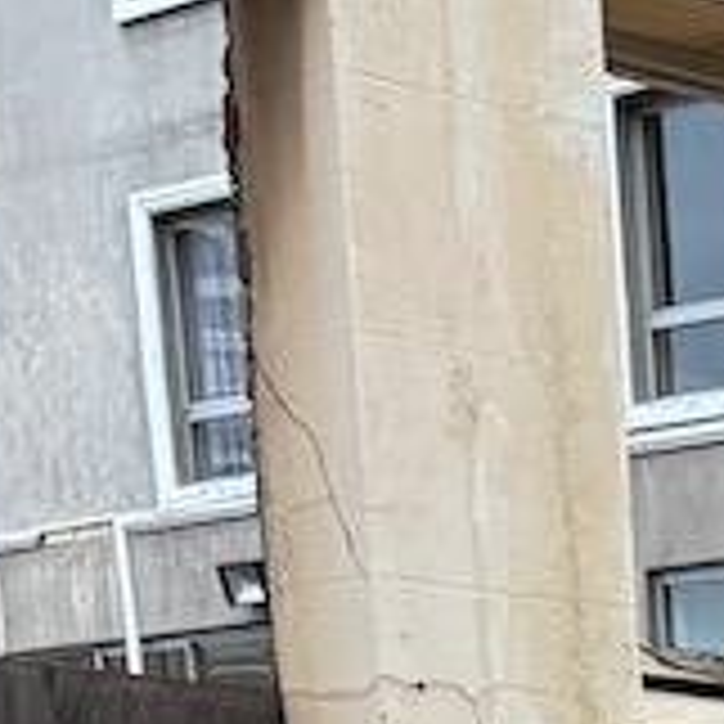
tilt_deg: -9.9
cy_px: 2006
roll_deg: +0.5
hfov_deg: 8.6
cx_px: 2163
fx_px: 3999
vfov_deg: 8.9
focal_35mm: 169
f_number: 1.78
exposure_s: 1/50
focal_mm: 6.76
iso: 250
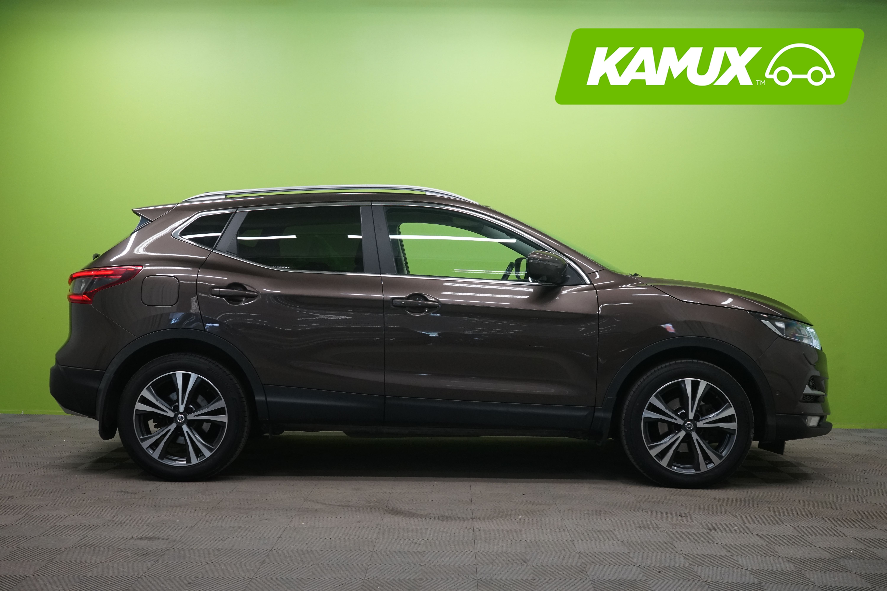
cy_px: 296
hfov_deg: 45.4
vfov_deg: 31.2
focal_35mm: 43
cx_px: 444
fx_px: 1059
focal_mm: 43
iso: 1600
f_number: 8
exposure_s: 1/25
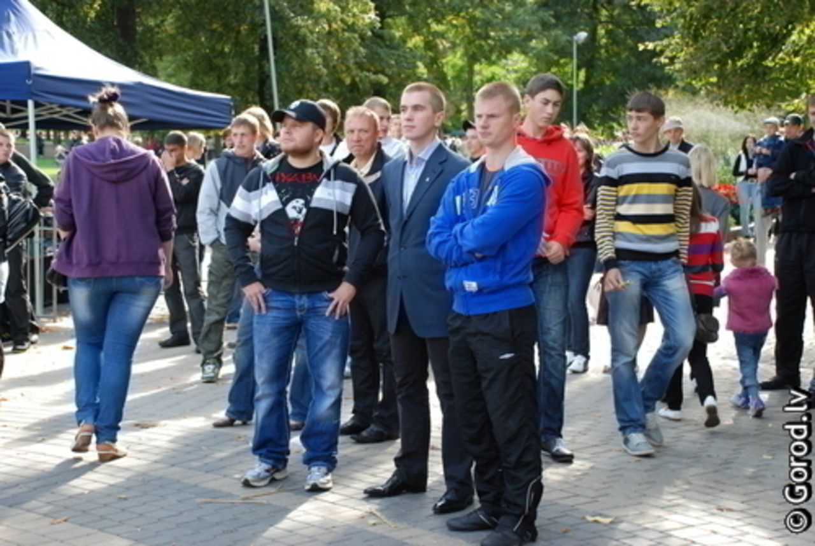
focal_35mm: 66
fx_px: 1497
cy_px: 273
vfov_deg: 20.7
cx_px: 408
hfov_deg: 30.5
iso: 800
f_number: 4.8
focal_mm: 44
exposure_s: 1/350
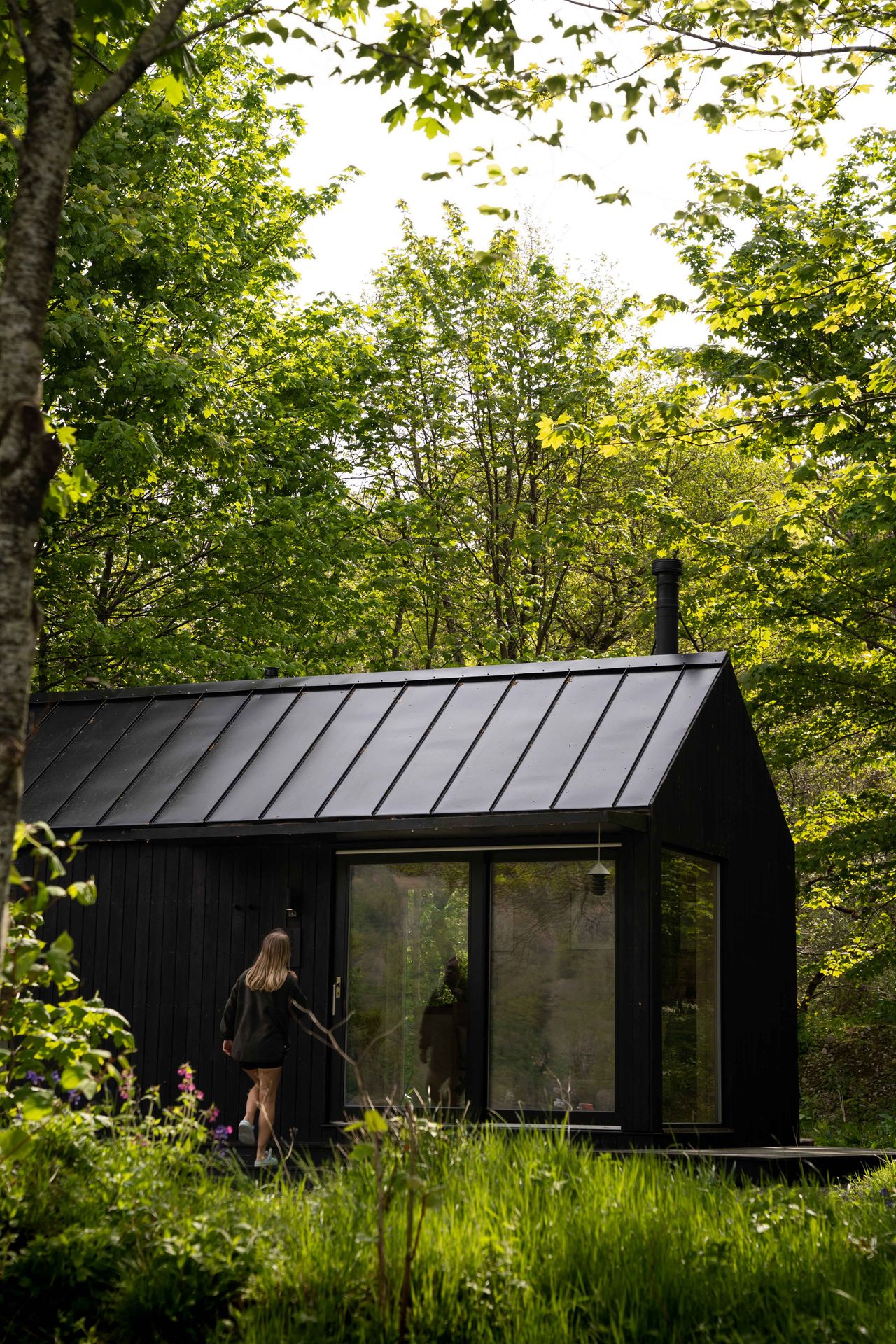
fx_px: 2613
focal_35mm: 70
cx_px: 448
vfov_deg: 28.8
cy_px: 672
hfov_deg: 19.5
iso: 125
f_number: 5
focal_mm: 70
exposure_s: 1/320
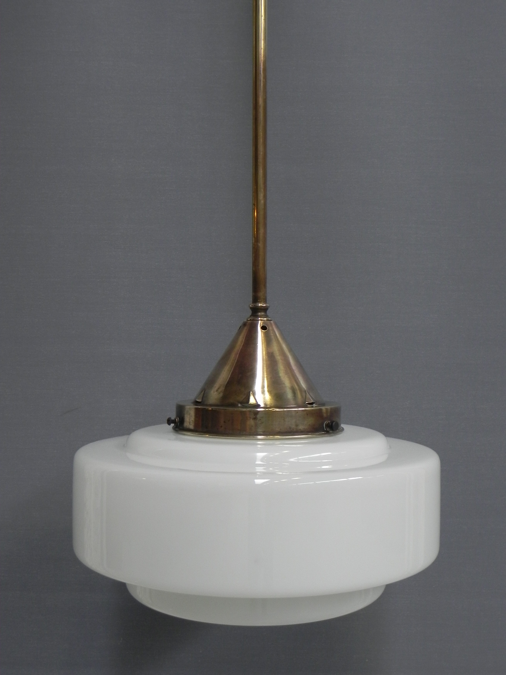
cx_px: 253
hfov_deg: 35.1
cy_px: 338
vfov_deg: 45.8
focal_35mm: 41
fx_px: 799
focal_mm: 7.3
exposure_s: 1/30
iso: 201
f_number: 3.2
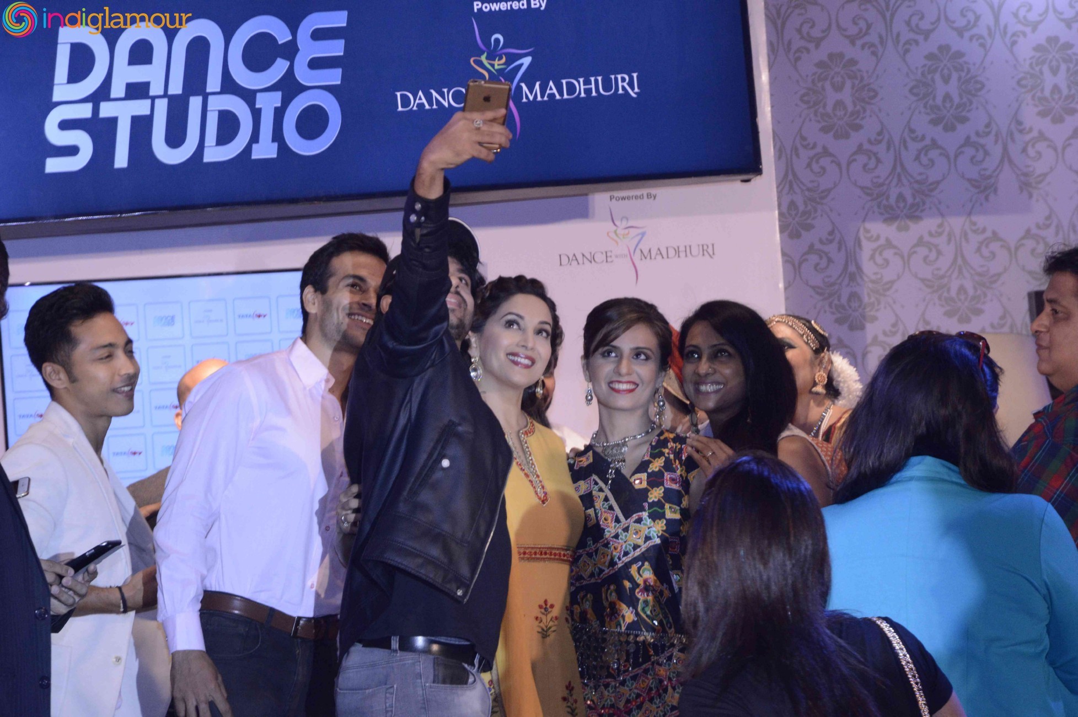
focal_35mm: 158
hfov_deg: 13.1
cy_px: 358
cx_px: 539
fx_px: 4712
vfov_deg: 8.7
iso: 1600
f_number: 9
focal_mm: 105
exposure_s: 1/160
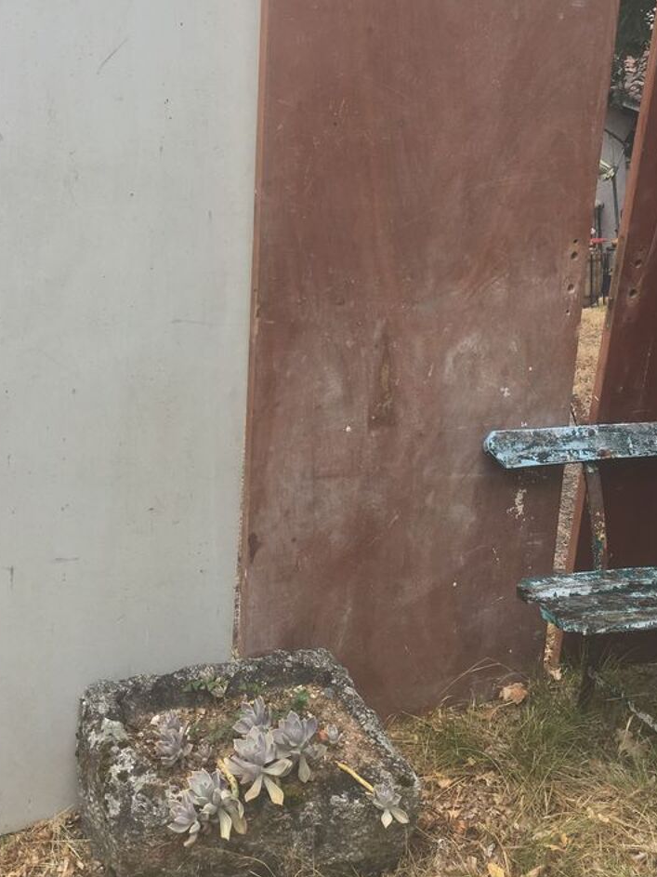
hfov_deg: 35.1
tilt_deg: -5.6
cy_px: 322
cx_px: 302
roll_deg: +3.0
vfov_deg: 45.3
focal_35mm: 41
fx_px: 1038
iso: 25
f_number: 2.2
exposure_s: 1/227
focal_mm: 4.15
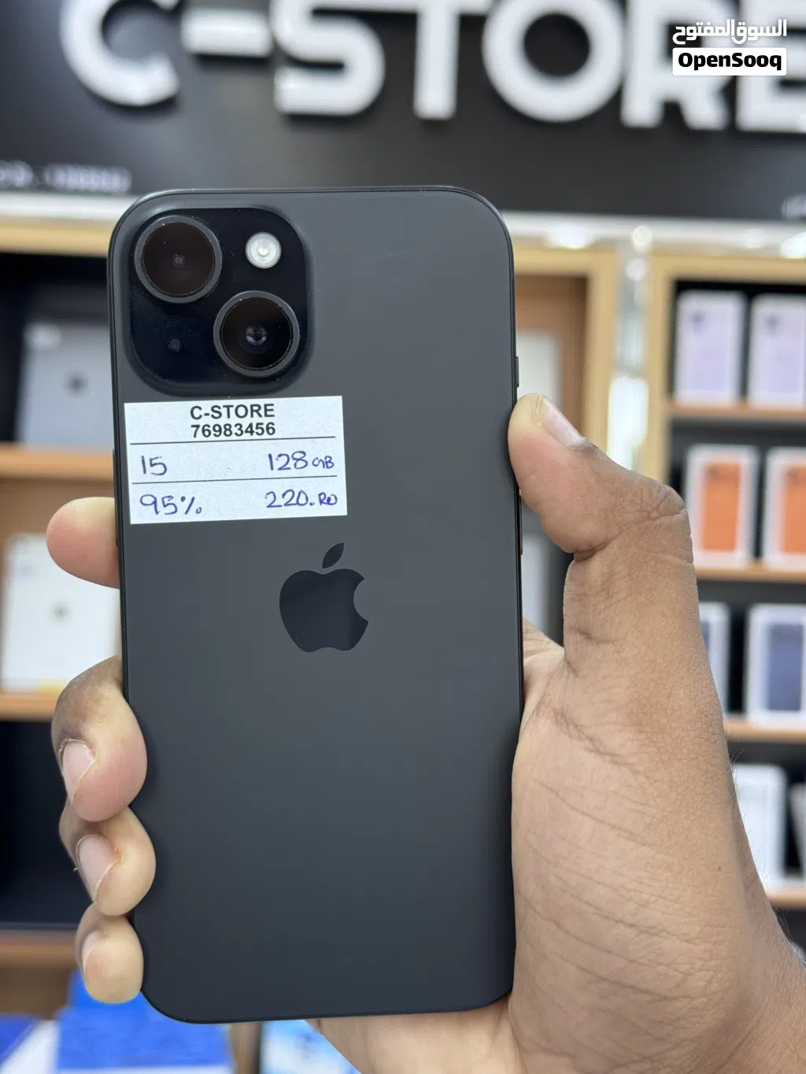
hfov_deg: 30.3
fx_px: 1490
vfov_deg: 39.7
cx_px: 403
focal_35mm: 48
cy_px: 537
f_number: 1.78
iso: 64
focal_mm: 6.76
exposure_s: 1/176
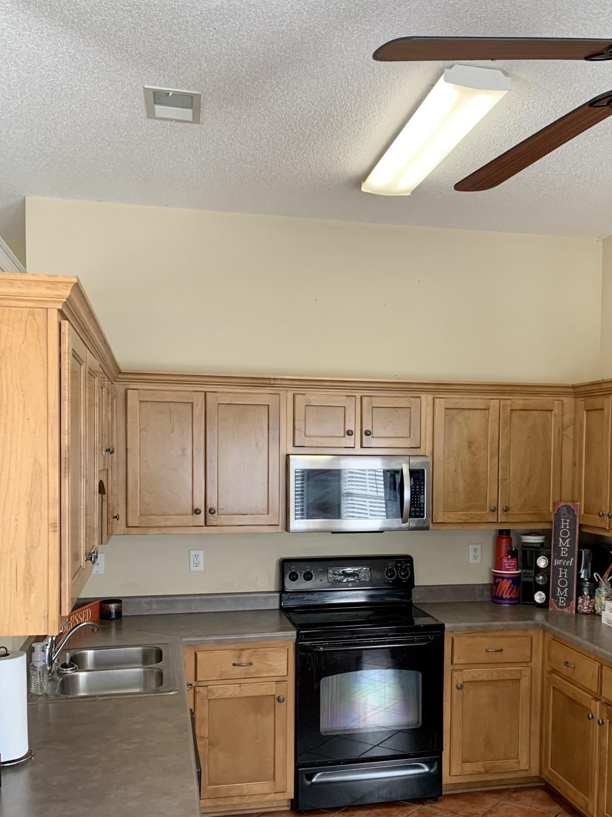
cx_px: 382
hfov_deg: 39.4
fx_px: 849
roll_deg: -0.5
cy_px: 504
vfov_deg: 50.9
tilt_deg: -3.5
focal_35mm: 36
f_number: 1.8
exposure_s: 1/60
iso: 100
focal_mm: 4.25
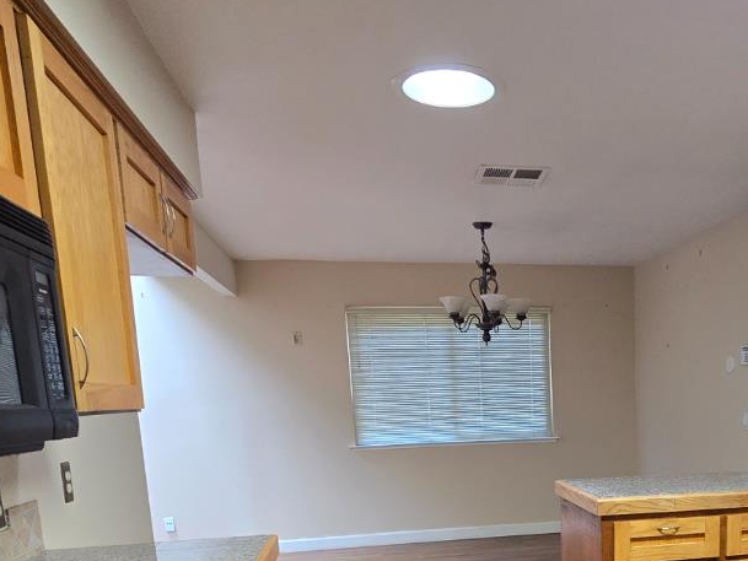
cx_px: 570
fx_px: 692
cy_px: 520
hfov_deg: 53.9
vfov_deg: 40.4
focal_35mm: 32
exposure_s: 1/60
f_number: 2.2
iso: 250
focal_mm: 2.2
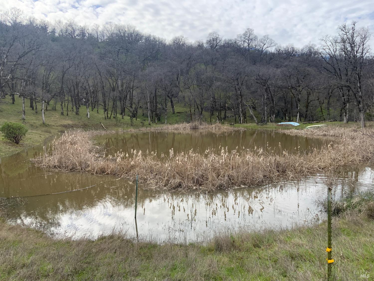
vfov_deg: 48.2
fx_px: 313
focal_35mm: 29
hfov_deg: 61.7
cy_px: 140
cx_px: 187
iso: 16
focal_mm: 3
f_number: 1.8
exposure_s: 1/1076
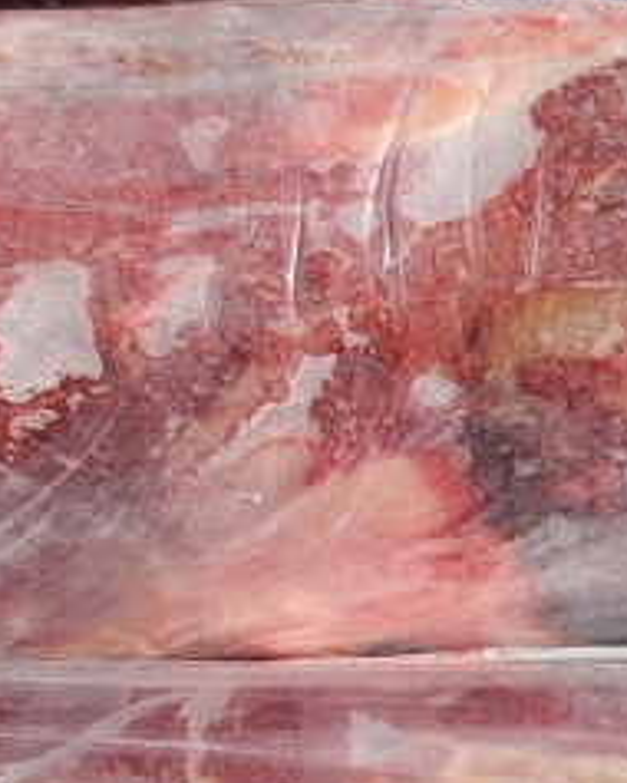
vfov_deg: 18.9
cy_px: 504
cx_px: 594
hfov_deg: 15.1
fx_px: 2340
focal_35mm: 101
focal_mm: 6.51
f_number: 1.57
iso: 50
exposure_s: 1/2119
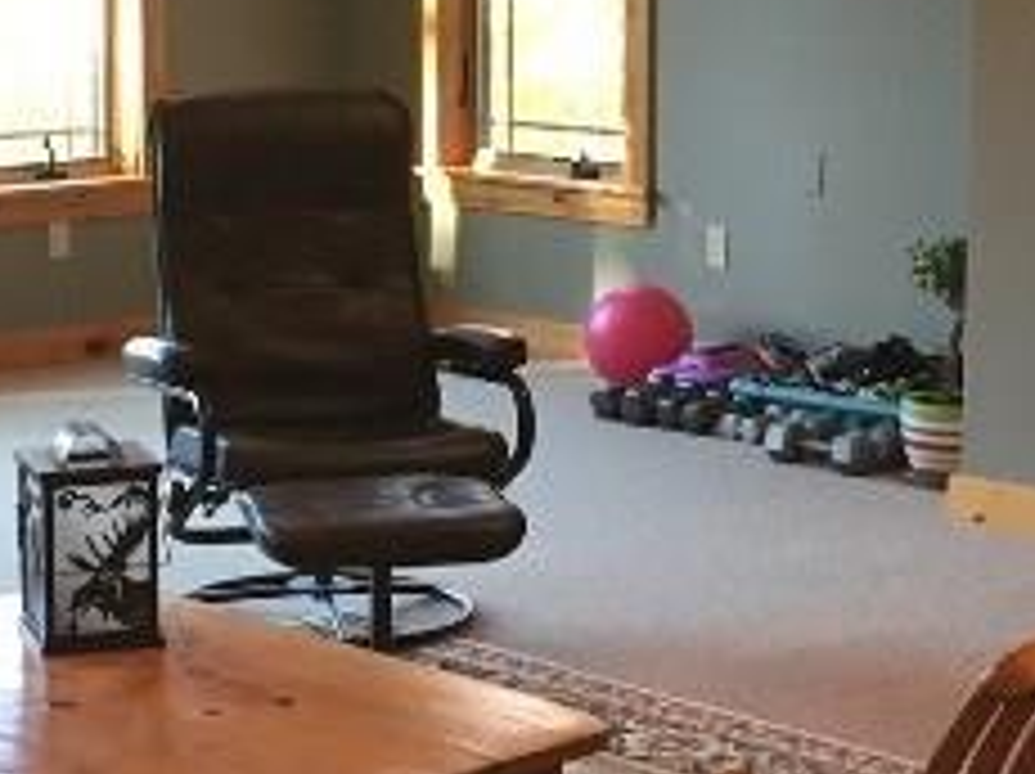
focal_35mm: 101
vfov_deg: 14.6
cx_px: 410
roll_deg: -0.2
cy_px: 270
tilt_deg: -7.5
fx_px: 3017
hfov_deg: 19.4
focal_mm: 4.15
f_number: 2.2
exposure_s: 1/30
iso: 125
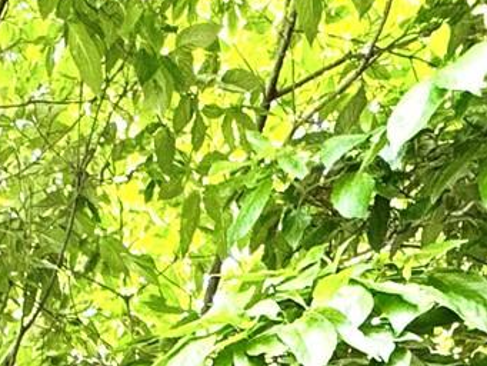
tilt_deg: +0.8
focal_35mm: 84
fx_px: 1182
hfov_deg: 23.2
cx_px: 169
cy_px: 961
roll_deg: -0.8
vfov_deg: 12.4
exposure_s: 1/99
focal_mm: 2.22
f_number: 2.2
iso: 80
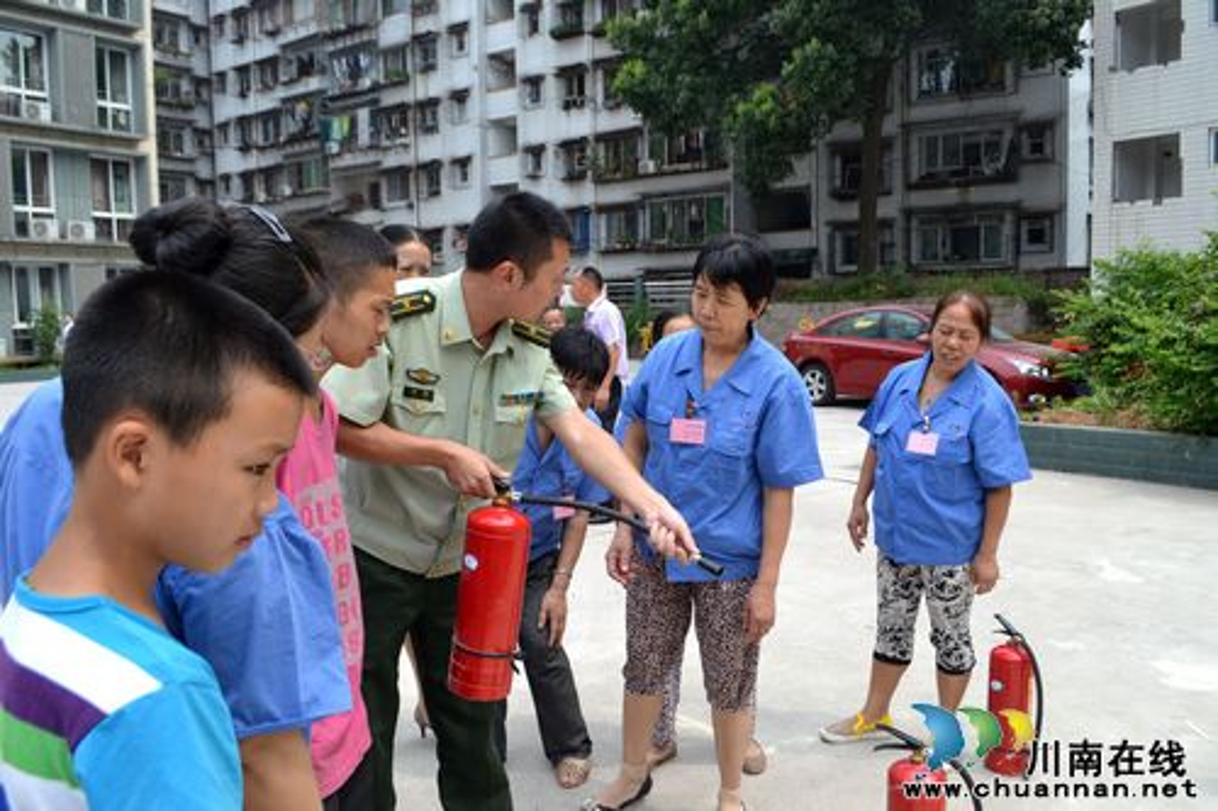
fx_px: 913
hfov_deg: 67.4
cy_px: 406
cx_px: 609
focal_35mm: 27
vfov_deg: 47.9
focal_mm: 18
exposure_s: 1/160
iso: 100
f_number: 6.3
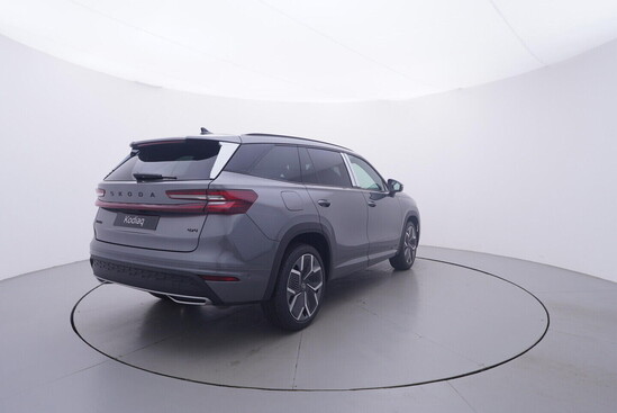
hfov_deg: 77.3
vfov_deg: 56.2
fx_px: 386
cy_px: 206
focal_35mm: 22
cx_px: 308
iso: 200
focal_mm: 15
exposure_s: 1/80
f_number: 5
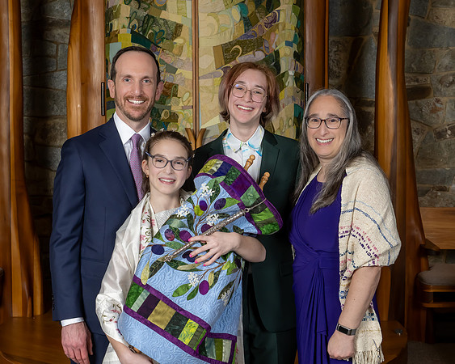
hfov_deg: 30.9
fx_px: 824
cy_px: 182
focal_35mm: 61
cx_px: 239
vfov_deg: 24.9
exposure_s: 1/200
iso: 500
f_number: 8
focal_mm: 34
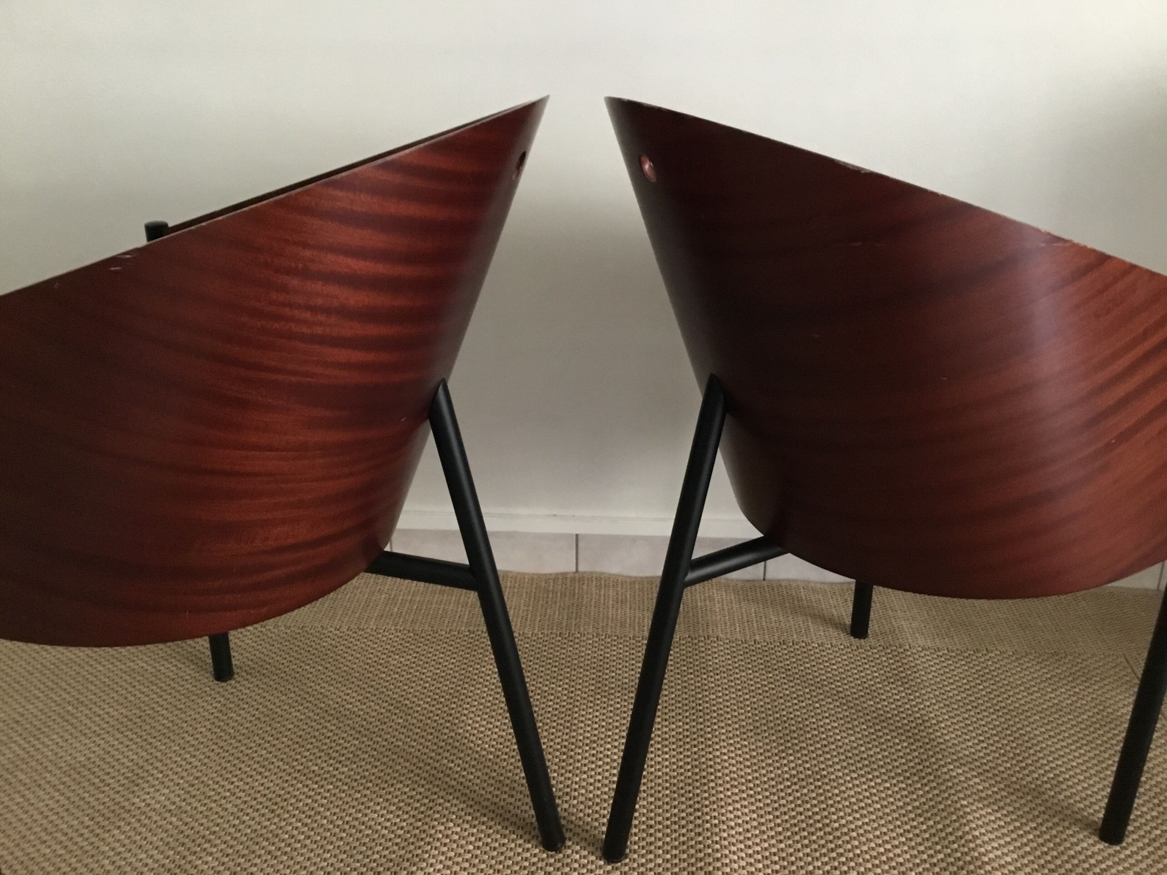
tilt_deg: -22.2
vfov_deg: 45.4
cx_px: 584
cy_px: 438
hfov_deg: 58.4
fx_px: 1045
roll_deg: -0.7
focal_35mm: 31
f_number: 2.4
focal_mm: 3.3
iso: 200
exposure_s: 1/20
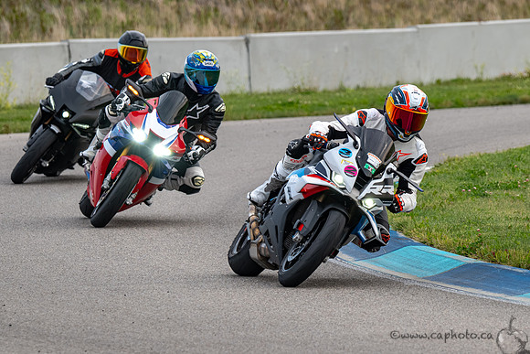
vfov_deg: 3.0
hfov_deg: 4.5
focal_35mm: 458
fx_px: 6739
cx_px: 261
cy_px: 198
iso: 560
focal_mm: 310
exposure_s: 1/1250
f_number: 6.3
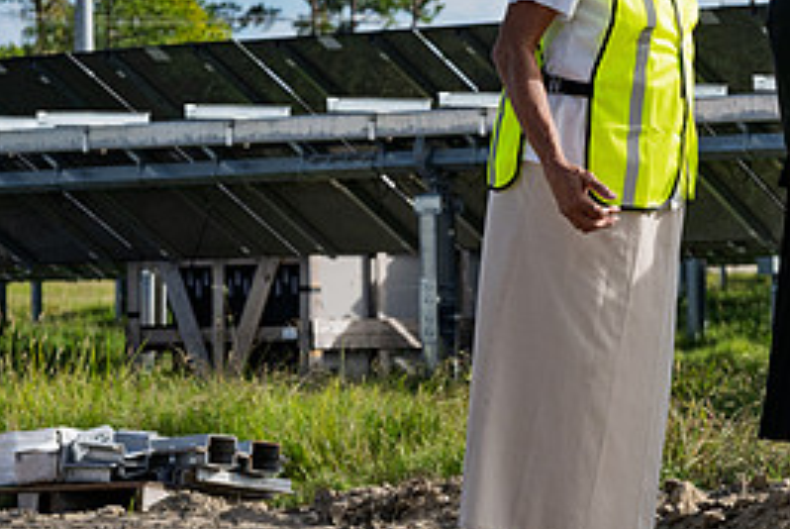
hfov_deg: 11.0
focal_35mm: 185
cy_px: 79
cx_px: 855
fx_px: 4064
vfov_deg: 7.4
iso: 200
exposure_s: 1/1000
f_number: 8
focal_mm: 85
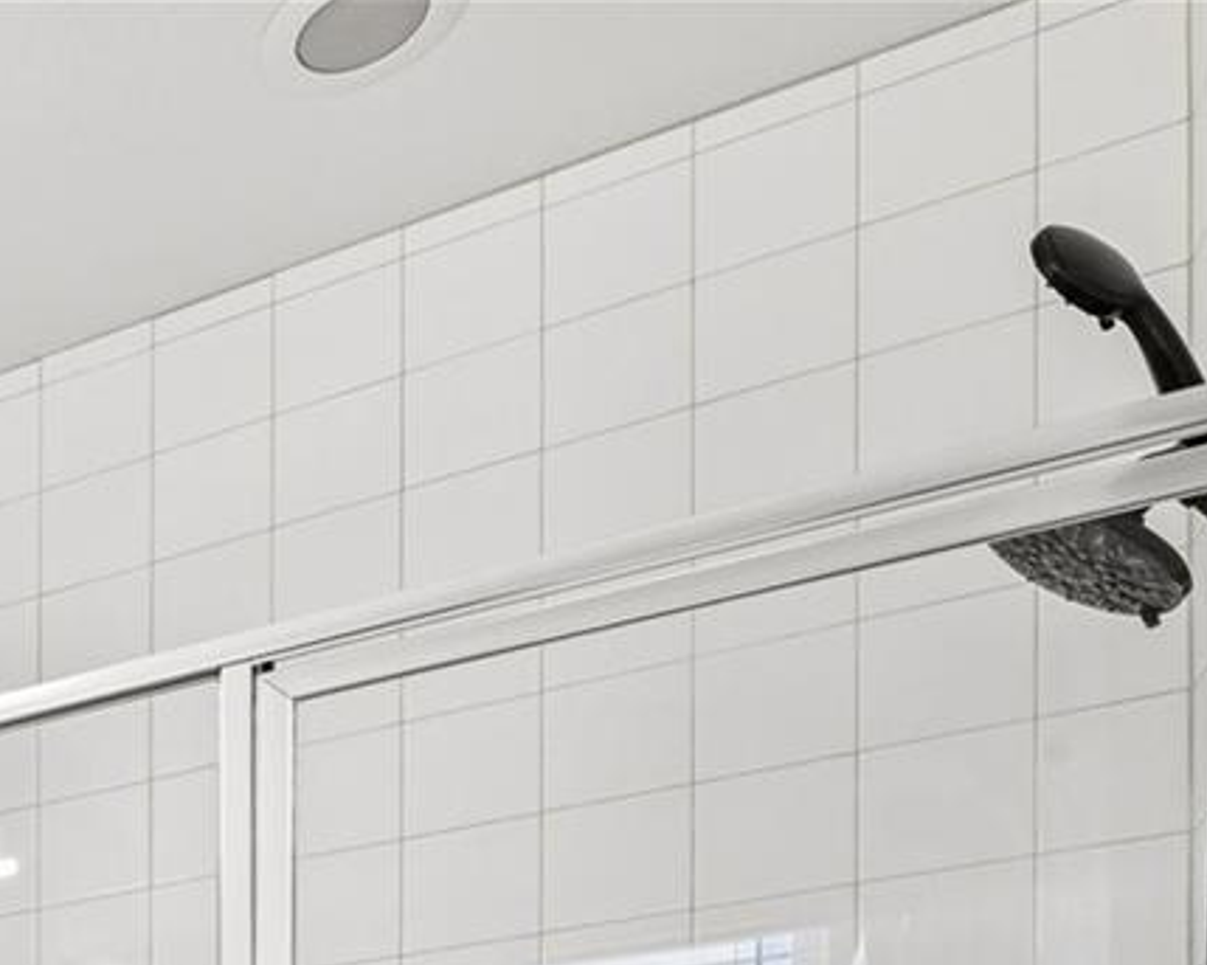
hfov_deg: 26.2
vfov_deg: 23.6
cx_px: -656
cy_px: 1497
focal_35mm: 49
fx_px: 1750
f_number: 11
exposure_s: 1/15
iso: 400
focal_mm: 14
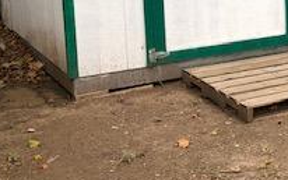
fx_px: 722
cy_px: -13
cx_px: 412
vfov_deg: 14.0
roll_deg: -1.2
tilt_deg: -9.4
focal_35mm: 92
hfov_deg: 19.9
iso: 50
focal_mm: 3.99
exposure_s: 1/120
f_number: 1.8
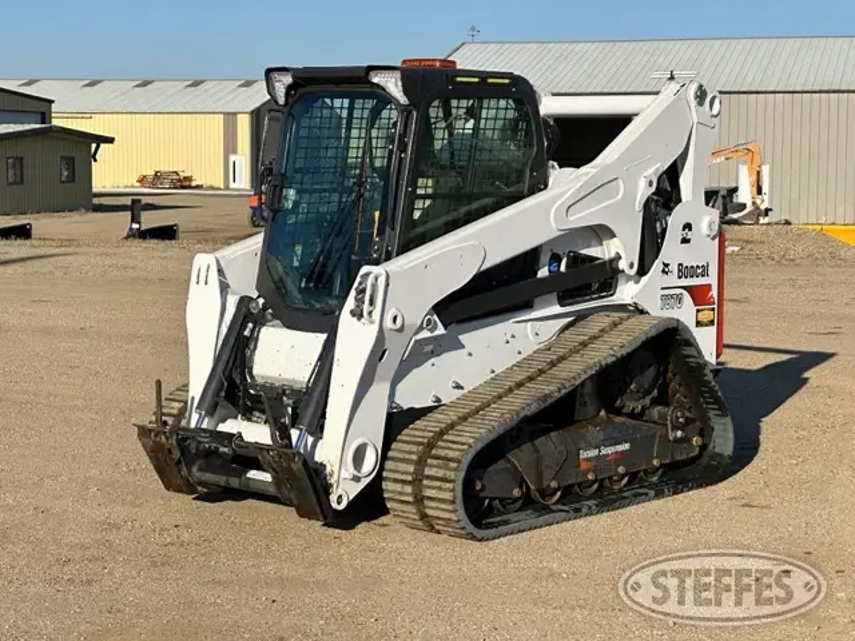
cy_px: 320
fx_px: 1902
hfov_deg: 25.3
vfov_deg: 19.1
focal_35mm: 77
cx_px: 428
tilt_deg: -3.1
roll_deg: +0.5
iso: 32
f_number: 2.8
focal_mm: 9
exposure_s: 1/1309
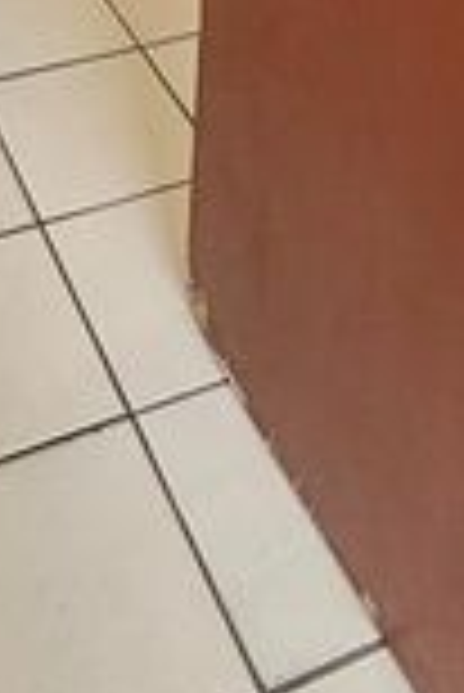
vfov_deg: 21.7
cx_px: 45
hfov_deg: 21.1
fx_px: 1215
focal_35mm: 63
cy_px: -524
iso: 80
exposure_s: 1/120
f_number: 2.2
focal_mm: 2.22
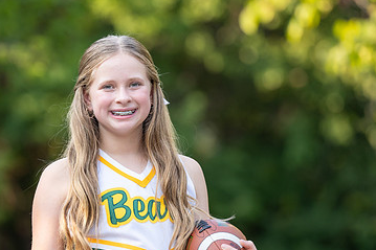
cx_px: 148
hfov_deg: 6.6
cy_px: 188
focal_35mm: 314
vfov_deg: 4.4
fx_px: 3278
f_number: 2.8
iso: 320
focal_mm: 157
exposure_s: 1/800
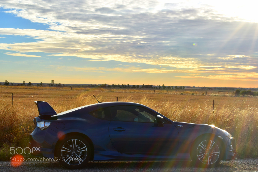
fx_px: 430
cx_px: 129
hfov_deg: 33.4
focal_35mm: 60
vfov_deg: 22.6
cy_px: 86
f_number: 32
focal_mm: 40
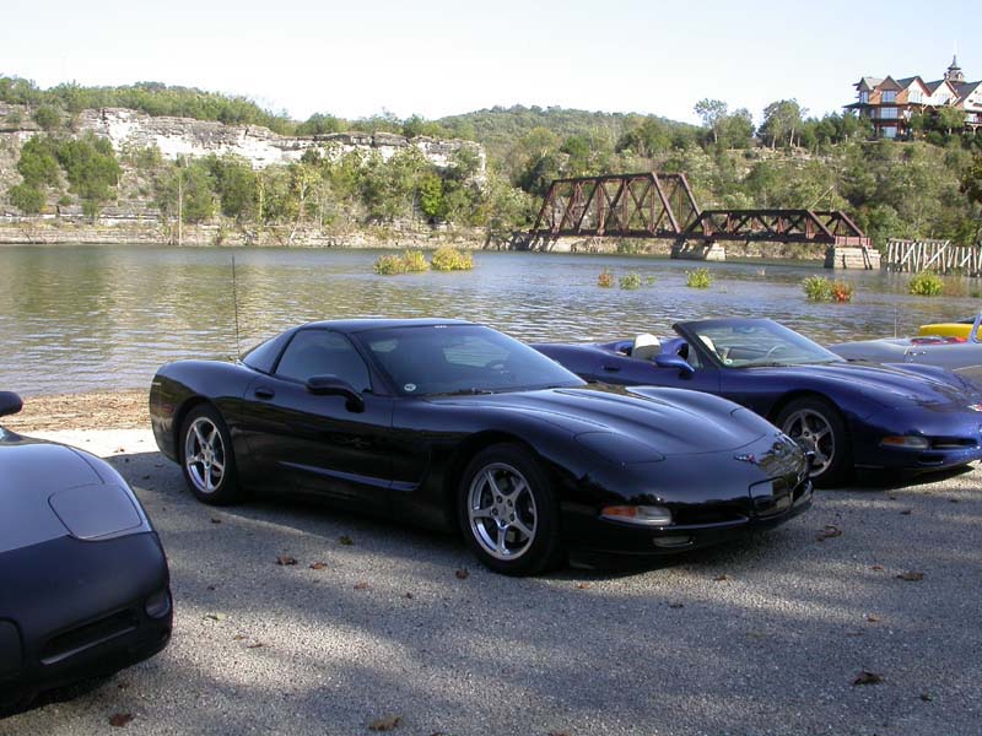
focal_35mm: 38
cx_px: 491
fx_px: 1078
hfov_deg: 49.0
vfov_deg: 37.7
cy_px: 368
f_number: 6
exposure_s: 1/183
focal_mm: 7.85
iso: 100
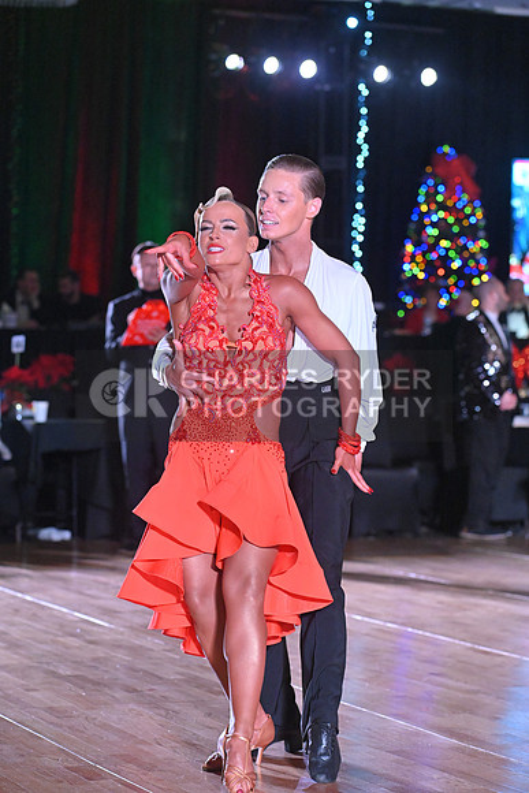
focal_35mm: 110
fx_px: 2423
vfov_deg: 18.6
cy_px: 396
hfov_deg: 12.5
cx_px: 264
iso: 6400
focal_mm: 110
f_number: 5
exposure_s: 1/400
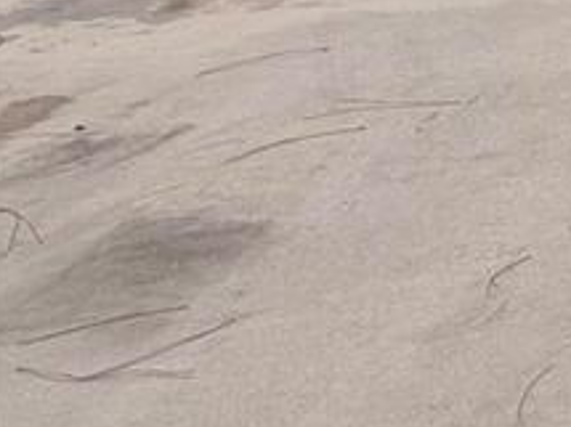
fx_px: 2951
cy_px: -774
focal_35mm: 179
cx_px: 2111
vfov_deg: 7.5
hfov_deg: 8.0
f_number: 1.78
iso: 80
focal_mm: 6.76
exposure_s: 1/6173
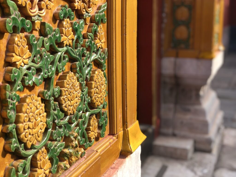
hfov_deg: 33.8
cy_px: 88
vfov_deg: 25.7
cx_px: 118
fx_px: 389
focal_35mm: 57
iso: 20
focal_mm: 6.6
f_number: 2.8
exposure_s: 1/237
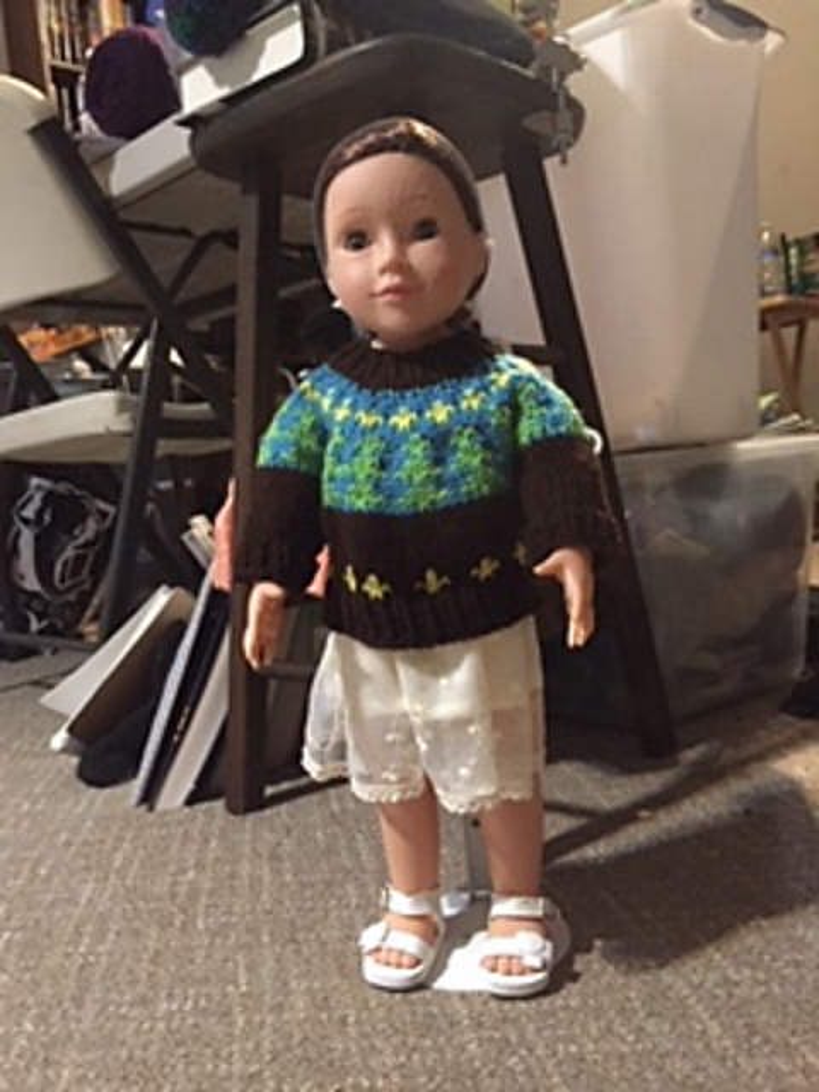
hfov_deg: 48.2
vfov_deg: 61.7
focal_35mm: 29
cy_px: 546
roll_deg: +5.1
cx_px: 410
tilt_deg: -2.4
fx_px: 915
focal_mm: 4.15
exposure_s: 1/15
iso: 500
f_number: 2.2
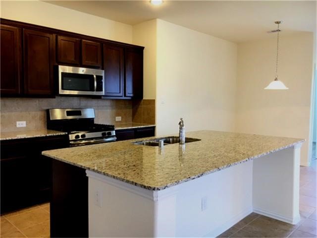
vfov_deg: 48.2
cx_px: 158
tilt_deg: -4.1
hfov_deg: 61.7
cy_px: 119
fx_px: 266
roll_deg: +0.0
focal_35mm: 29
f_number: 2.2
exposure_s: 1/30
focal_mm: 4.15
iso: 64
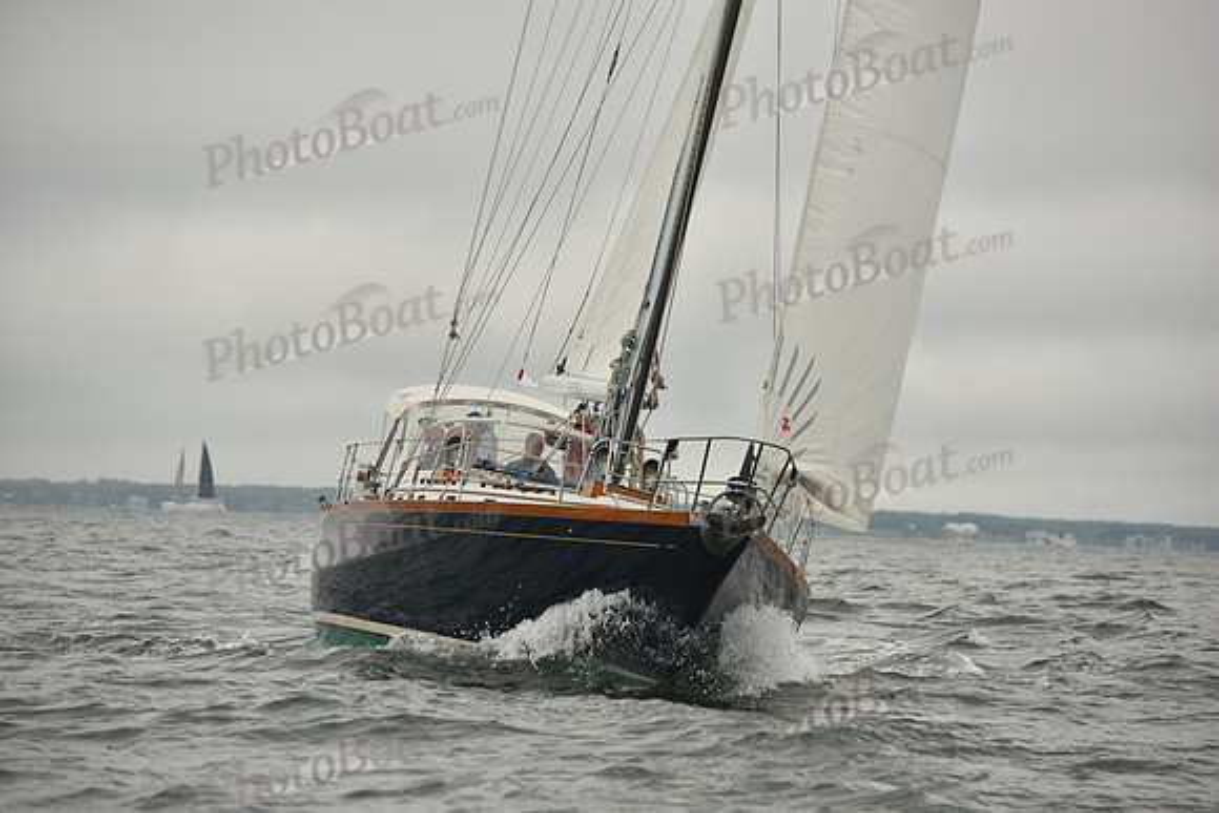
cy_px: 406
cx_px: 610
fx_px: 5927
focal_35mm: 175
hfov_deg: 11.7
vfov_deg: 7.9
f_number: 5.6
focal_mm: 175
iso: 320
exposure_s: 1/1000
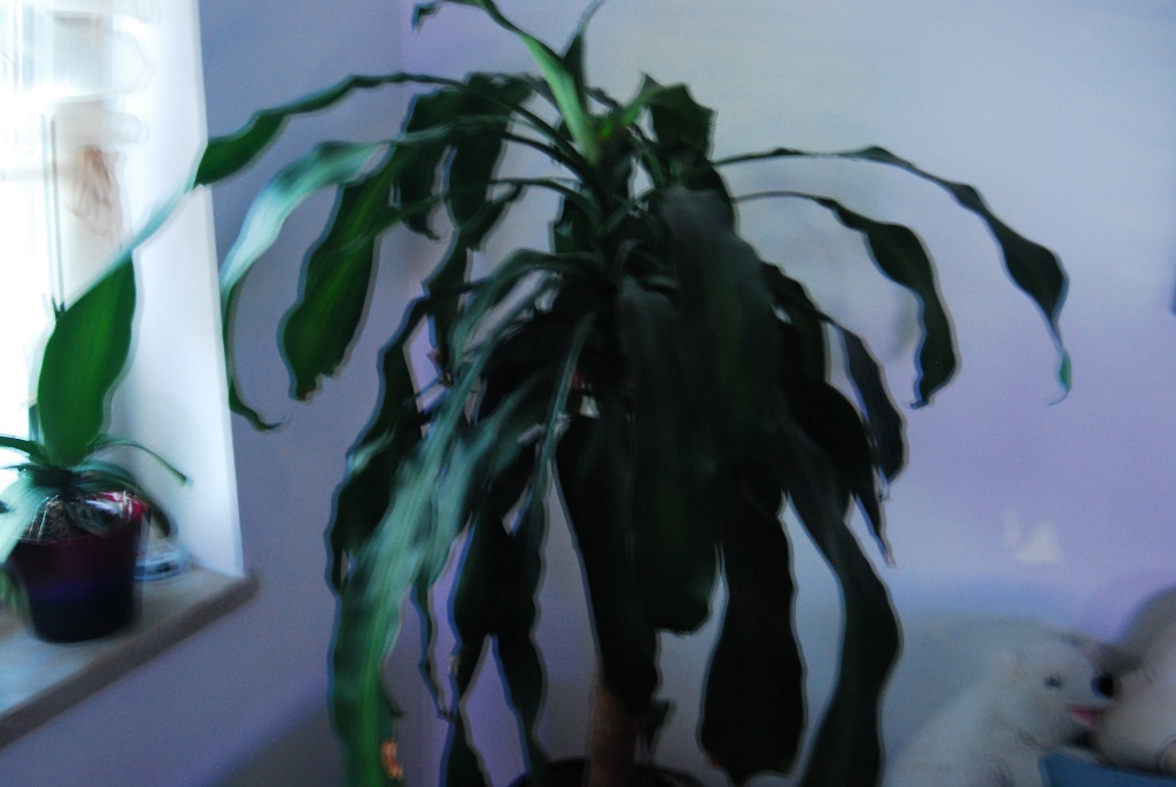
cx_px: 588
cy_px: 394
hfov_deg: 64.5
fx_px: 932
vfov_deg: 45.8
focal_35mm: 28
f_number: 5
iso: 800
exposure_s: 2.5
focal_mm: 19
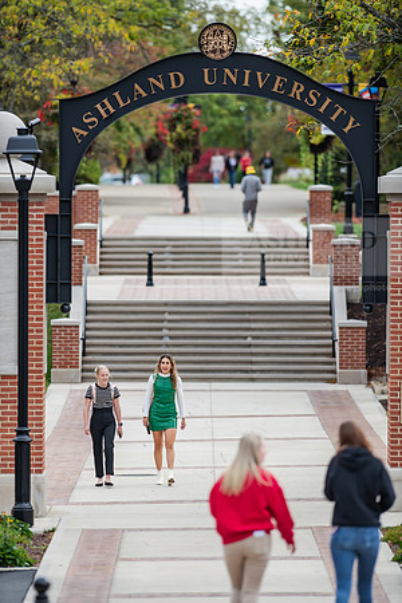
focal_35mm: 300
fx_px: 5025
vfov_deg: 6.9
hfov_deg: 4.6
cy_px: 302
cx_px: 201
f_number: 3.5
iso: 100
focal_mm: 300
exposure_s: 1/500
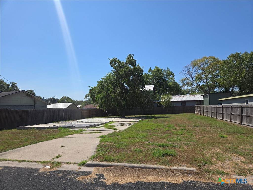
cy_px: 95
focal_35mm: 23
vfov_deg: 58.9
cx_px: 126
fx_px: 168
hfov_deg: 73.9
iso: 25
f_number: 1.8
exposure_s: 1/2470
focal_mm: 5.4
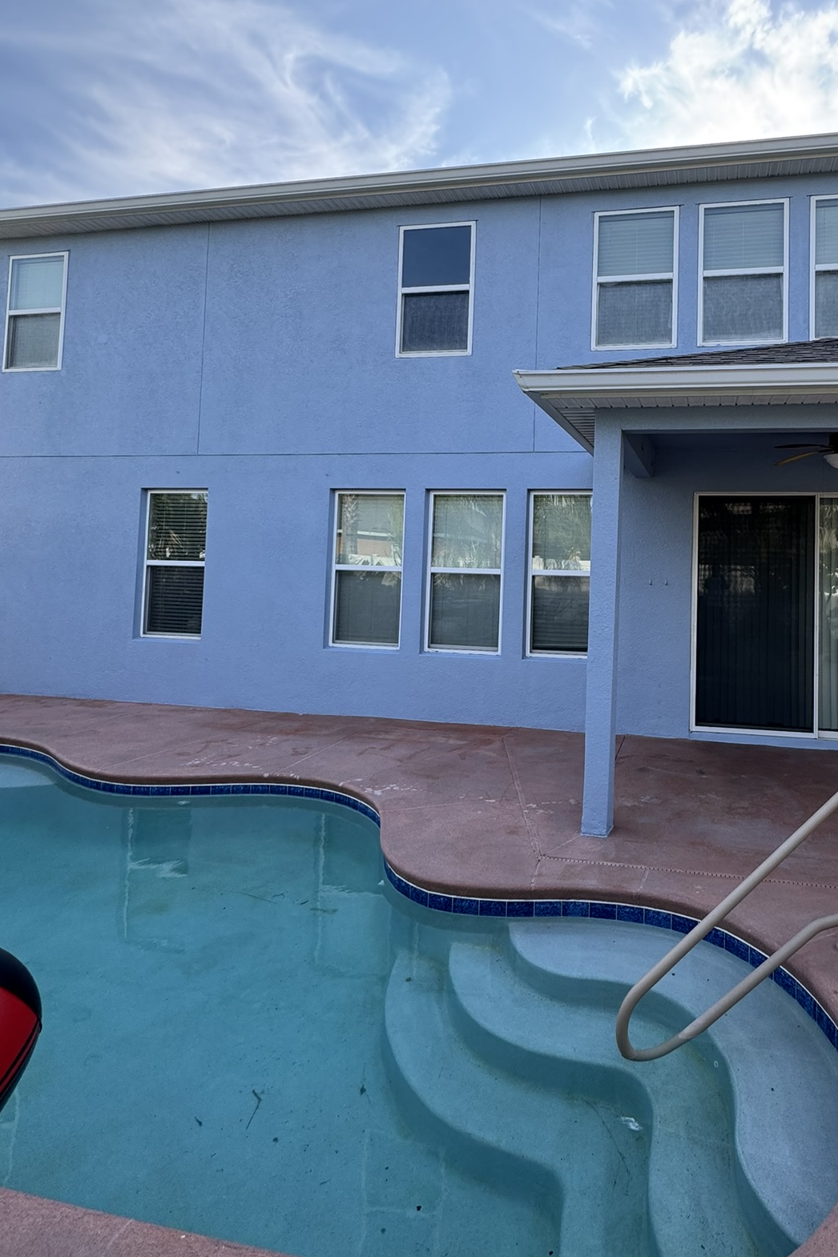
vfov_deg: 86.3
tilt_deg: +2.7
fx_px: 664
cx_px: 598
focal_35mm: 19
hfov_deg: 61.9
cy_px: 534
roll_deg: -1.6
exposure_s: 1/257
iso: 40
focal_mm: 2.22
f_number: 2.2
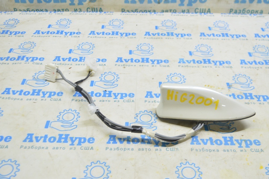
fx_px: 314
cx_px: 134
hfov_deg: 46.4
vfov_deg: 31.8
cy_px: 90
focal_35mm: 42
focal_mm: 28
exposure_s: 1/20
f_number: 5.6
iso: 400
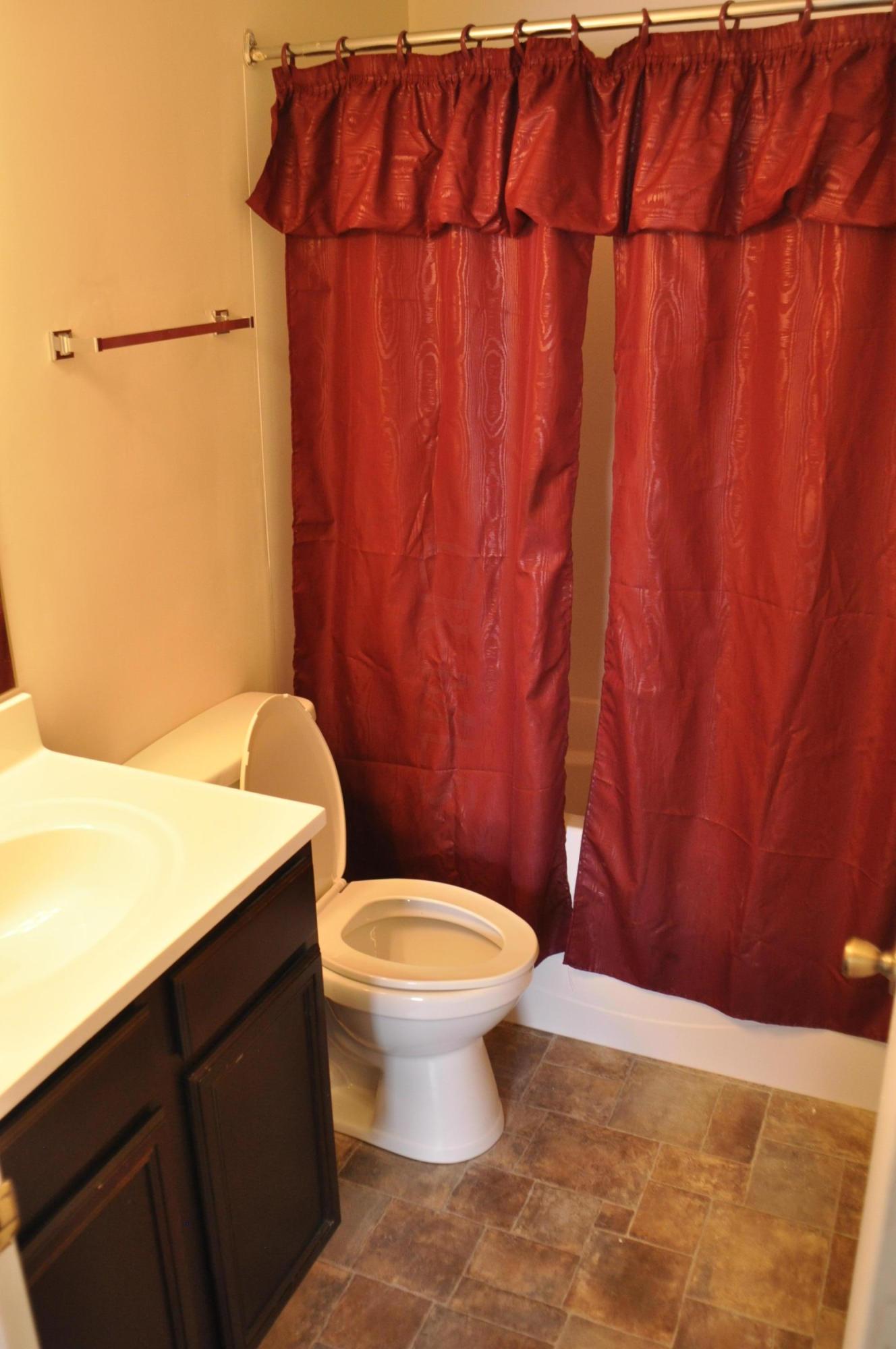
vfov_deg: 62.0
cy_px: 674
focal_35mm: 30
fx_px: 1123
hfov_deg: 43.5
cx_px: 448
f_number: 4
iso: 800
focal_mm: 20
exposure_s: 1/60
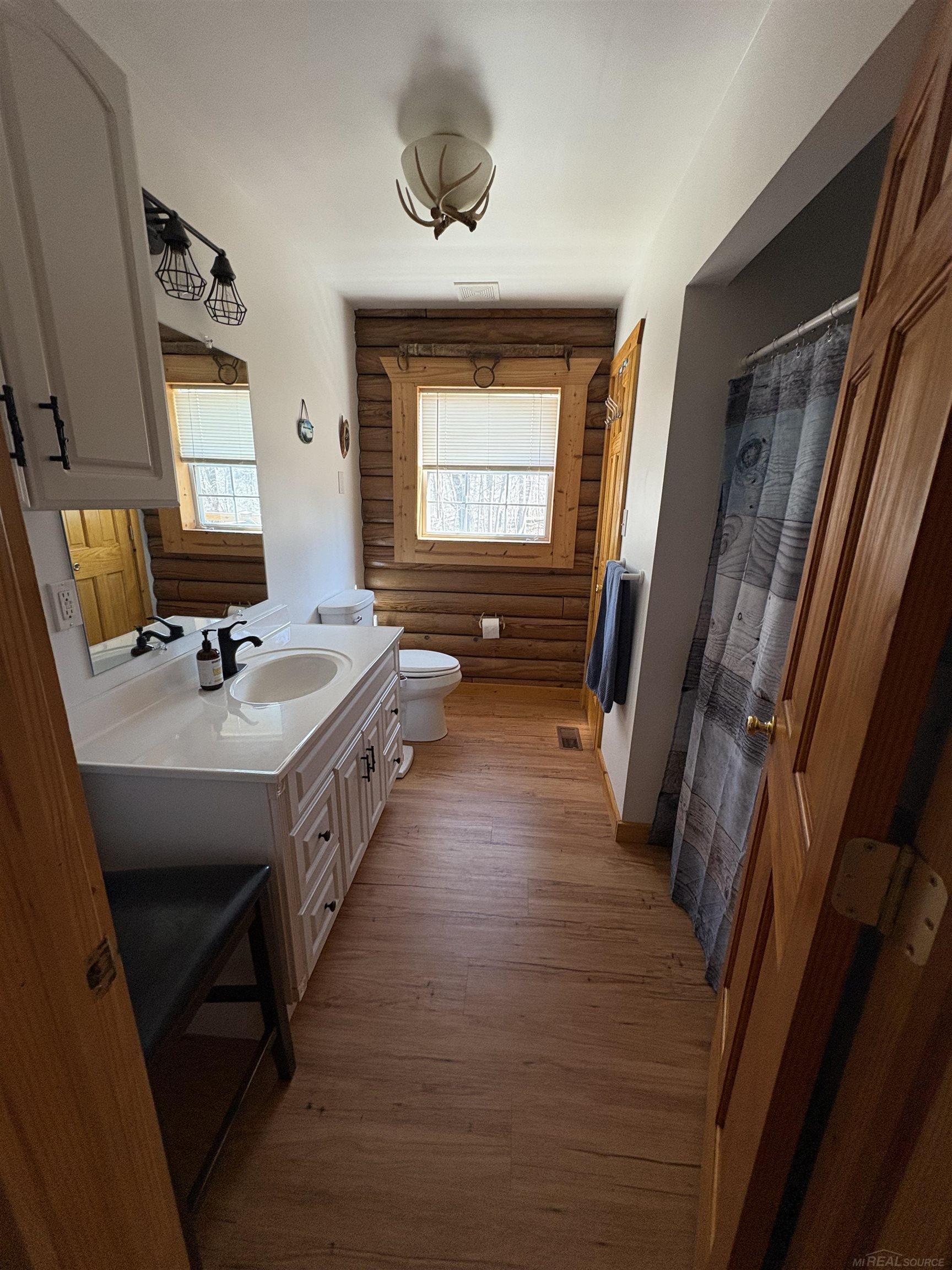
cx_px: 476
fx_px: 513
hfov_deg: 85.7
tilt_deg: -15.3
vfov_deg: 102.1
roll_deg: -1.1
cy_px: 635
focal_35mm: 14
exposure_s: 1/61
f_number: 2.2
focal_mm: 2.22
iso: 250
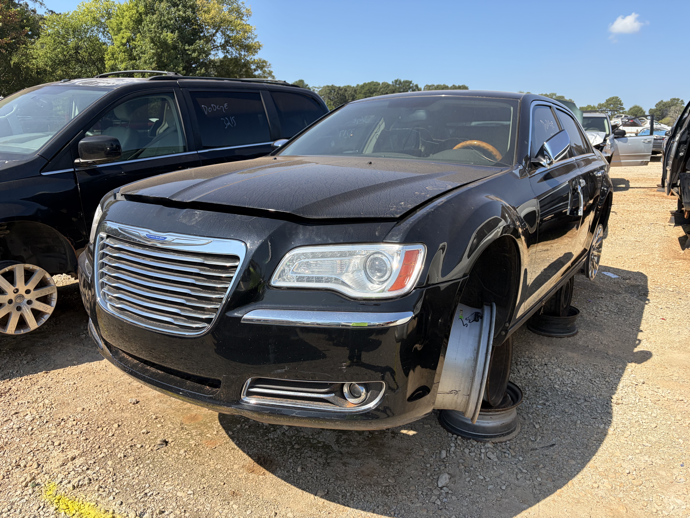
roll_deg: -2.8
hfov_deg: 67.3
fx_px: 518
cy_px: 259
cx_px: 345
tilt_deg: -10.8
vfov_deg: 53.1
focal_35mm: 26
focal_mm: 5.96
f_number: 1.6
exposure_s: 1/3279
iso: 64
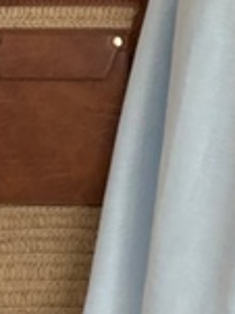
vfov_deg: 11.4
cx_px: 393
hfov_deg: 8.4
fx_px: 1559
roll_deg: +0.2
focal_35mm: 172
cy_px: -6
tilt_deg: -10.2
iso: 125
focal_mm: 5.96
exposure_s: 1/111
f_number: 1.6
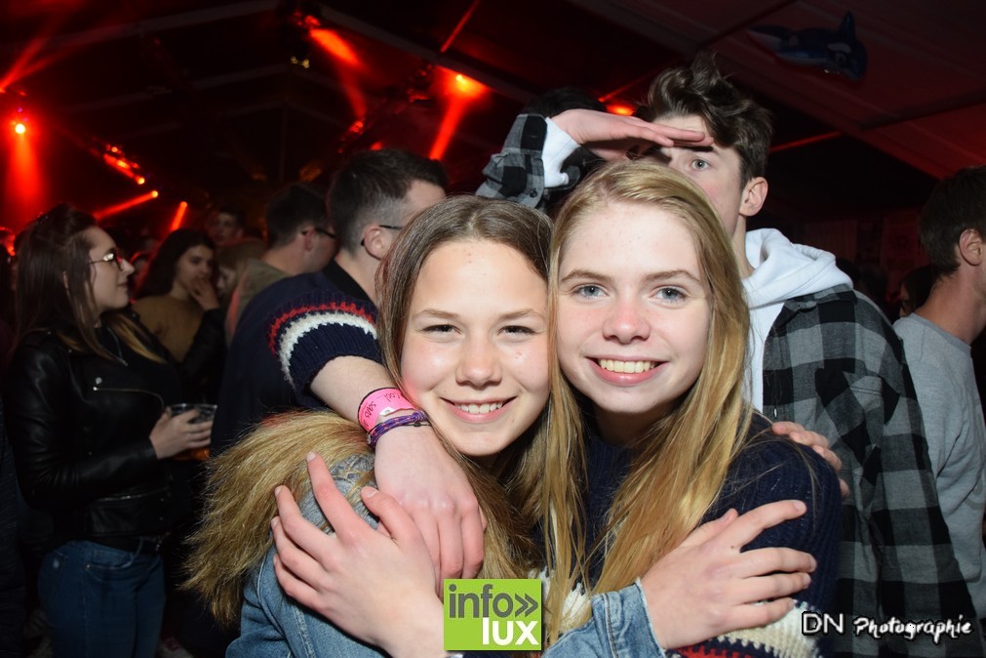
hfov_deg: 59.5
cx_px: 493
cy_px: 329
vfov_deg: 41.7
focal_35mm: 32
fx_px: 863
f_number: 3.5
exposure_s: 1/50
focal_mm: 21
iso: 1600
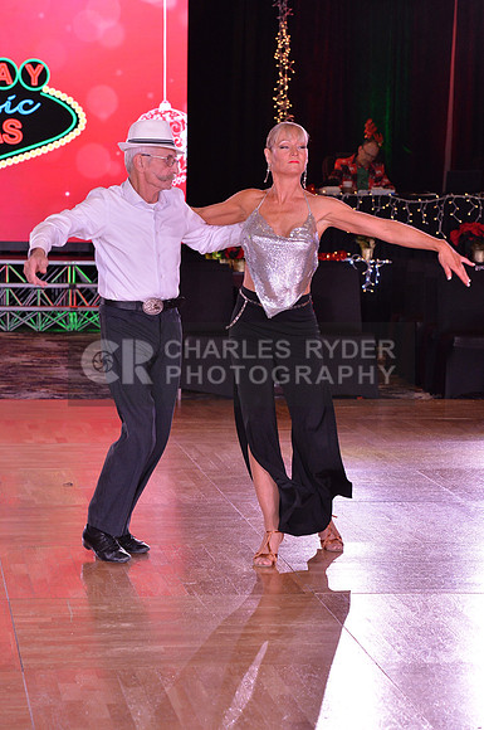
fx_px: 2265
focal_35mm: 112
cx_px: 242
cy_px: 365
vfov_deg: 18.3
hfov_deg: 12.2
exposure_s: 1/250
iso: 2000
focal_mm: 112
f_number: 6.3
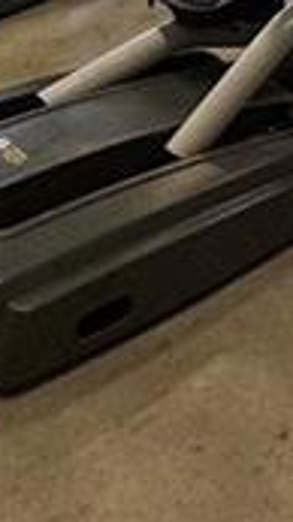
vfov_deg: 14.7
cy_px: -655
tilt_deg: +2.0
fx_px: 1468
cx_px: 444
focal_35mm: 106
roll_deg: +0.3
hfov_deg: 11.0
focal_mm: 2.22
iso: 125
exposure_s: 1/120
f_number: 2.2
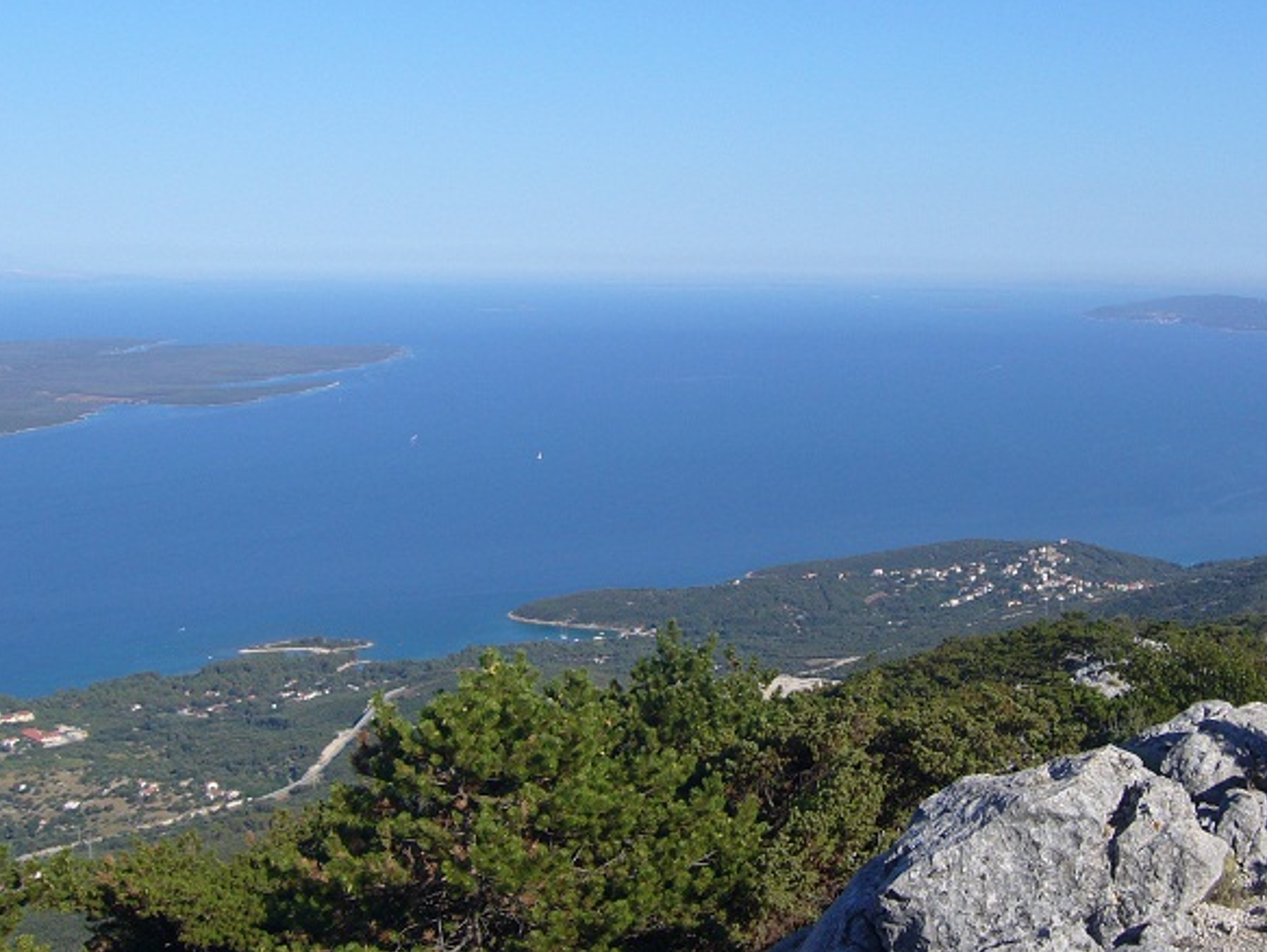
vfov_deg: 30.3
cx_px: 821
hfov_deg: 39.3
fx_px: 1758
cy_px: 459
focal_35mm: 48
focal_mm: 5.8
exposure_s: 1/400
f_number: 5.6
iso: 80
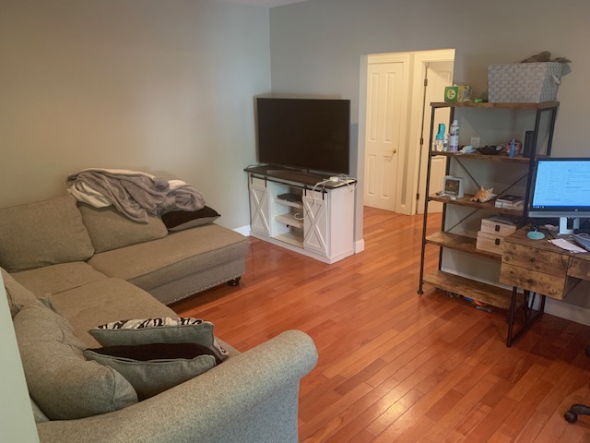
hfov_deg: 67.3
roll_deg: +1.1
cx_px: 295
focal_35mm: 26
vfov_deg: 53.1
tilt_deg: -16.1
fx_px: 443
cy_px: 222
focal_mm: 4.25
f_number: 1.8
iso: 400
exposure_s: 1/40
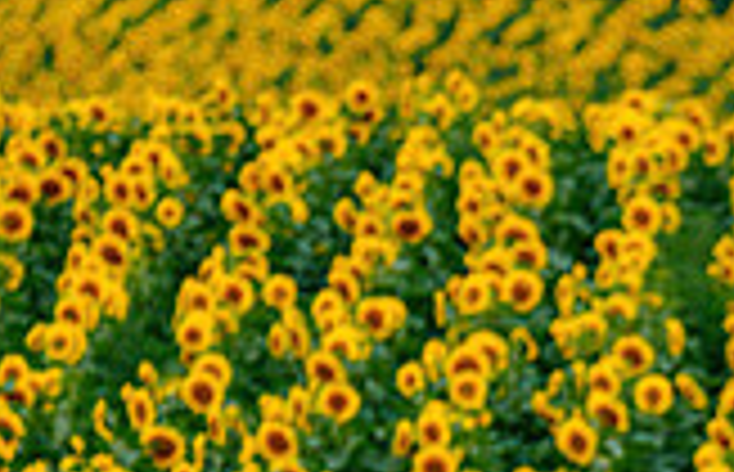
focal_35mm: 719
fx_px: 14508
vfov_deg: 1.9
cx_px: 847
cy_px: 744
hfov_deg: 2.9
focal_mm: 200
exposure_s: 1/200
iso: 100
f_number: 2.8
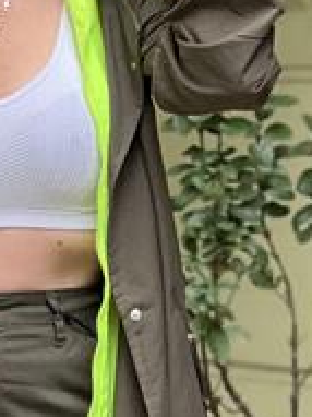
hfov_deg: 4.6
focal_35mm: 322
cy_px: 500
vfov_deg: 6.1
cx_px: -68
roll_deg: -1.5
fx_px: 3874
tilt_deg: -3.2
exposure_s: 1/121
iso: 80
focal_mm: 9
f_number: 2.8
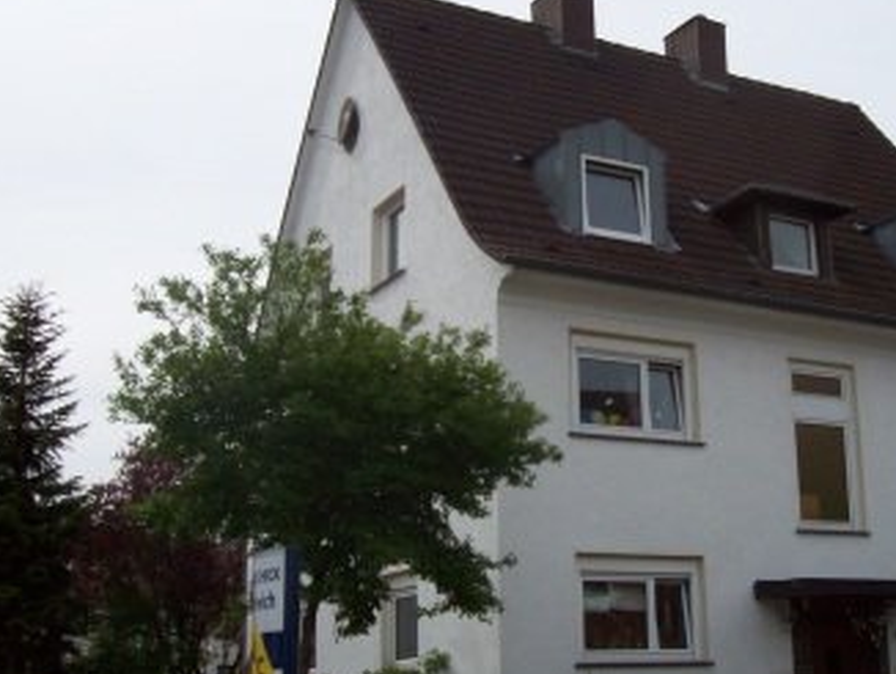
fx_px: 1373
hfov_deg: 35.8
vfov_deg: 27.6
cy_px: 325
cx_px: 594
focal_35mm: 53
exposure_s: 1/729
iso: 80
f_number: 4.8
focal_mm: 6
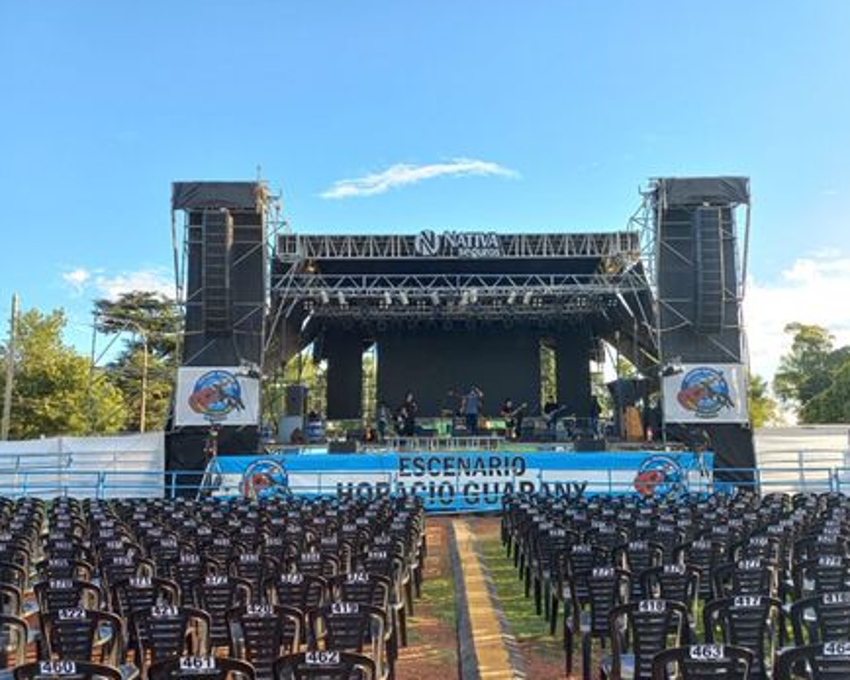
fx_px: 679
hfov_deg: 64.0
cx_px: 452
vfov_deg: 53.2
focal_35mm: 27
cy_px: 343
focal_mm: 4.6
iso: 32
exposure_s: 1/100
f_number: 1.8
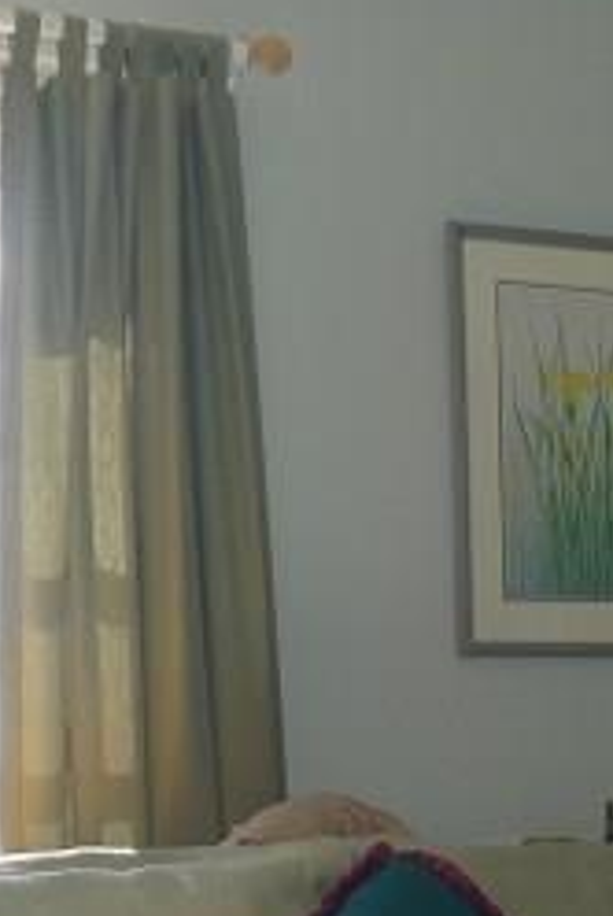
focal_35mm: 99
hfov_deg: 13.5
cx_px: 735
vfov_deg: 19.9
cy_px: 925
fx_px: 2521
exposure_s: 1/100
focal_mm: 5.1
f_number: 3.2
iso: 100
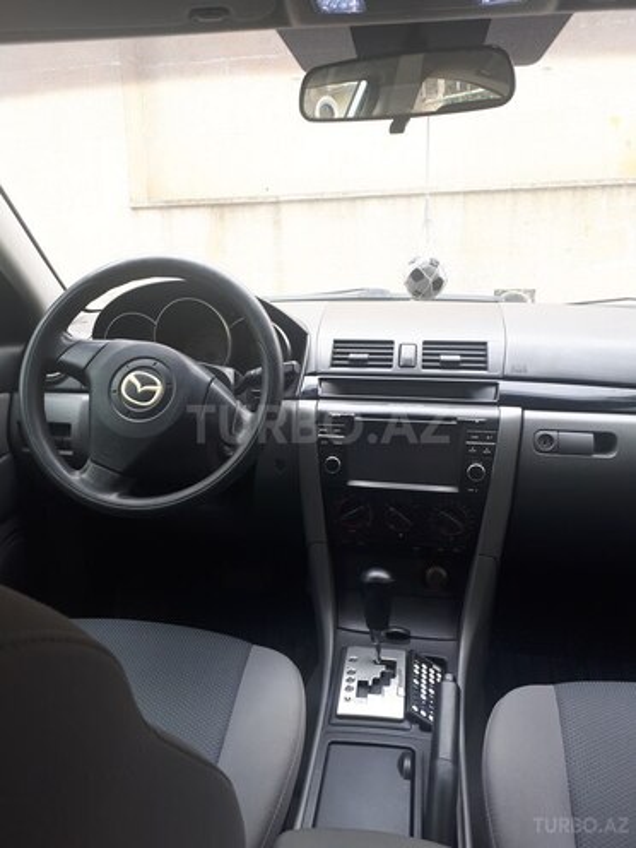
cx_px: 318
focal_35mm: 27
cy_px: 424
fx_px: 661
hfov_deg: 51.4
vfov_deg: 65.3
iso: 40
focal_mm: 3.6
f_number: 1.9
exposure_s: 1/50
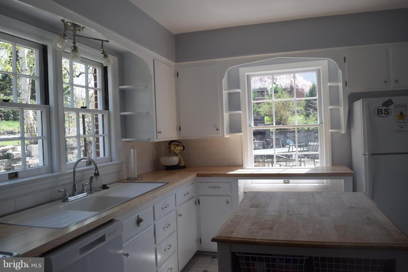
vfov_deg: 47.9
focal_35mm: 27
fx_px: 306
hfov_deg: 67.4
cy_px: 136
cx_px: 204
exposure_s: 1/250
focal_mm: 18
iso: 400
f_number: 8
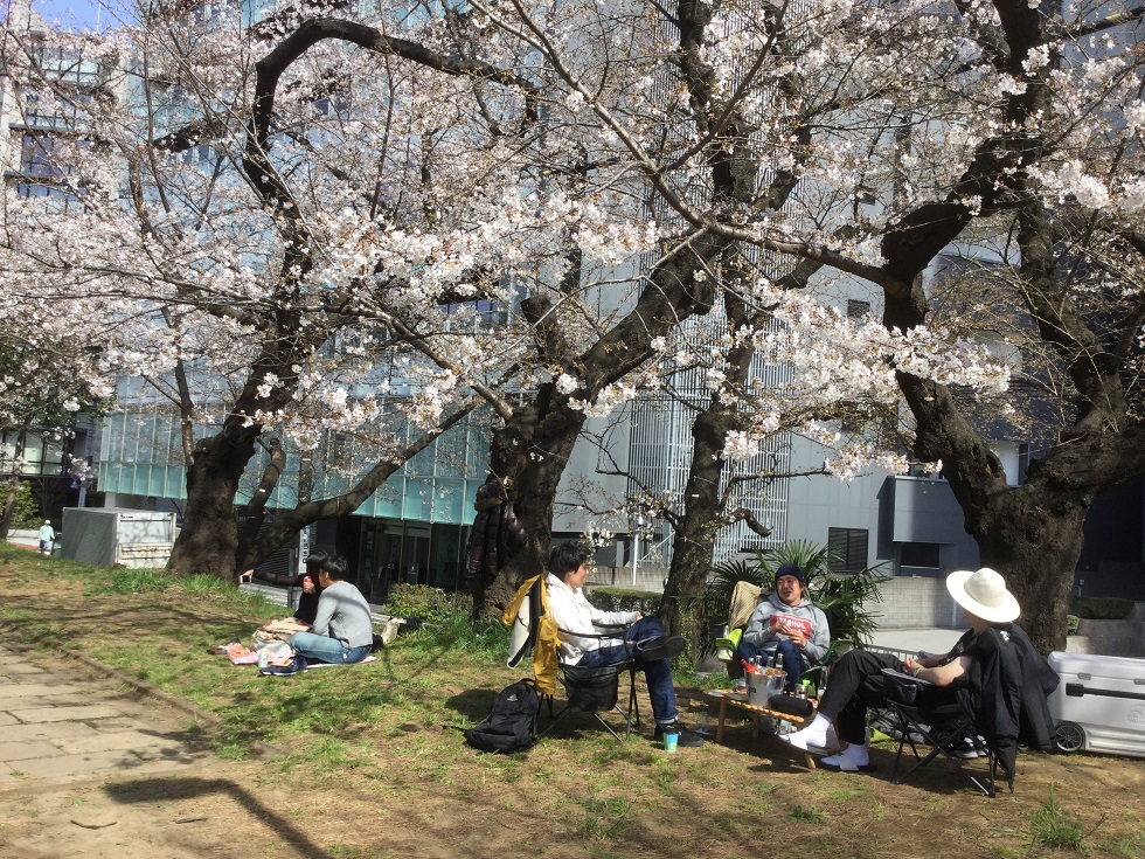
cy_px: 430
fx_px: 1025
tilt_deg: +5.4
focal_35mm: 31
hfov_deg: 58.4
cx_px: 572
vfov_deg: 45.4
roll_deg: -1.0
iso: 25
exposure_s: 1/702
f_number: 2.4
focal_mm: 3.3
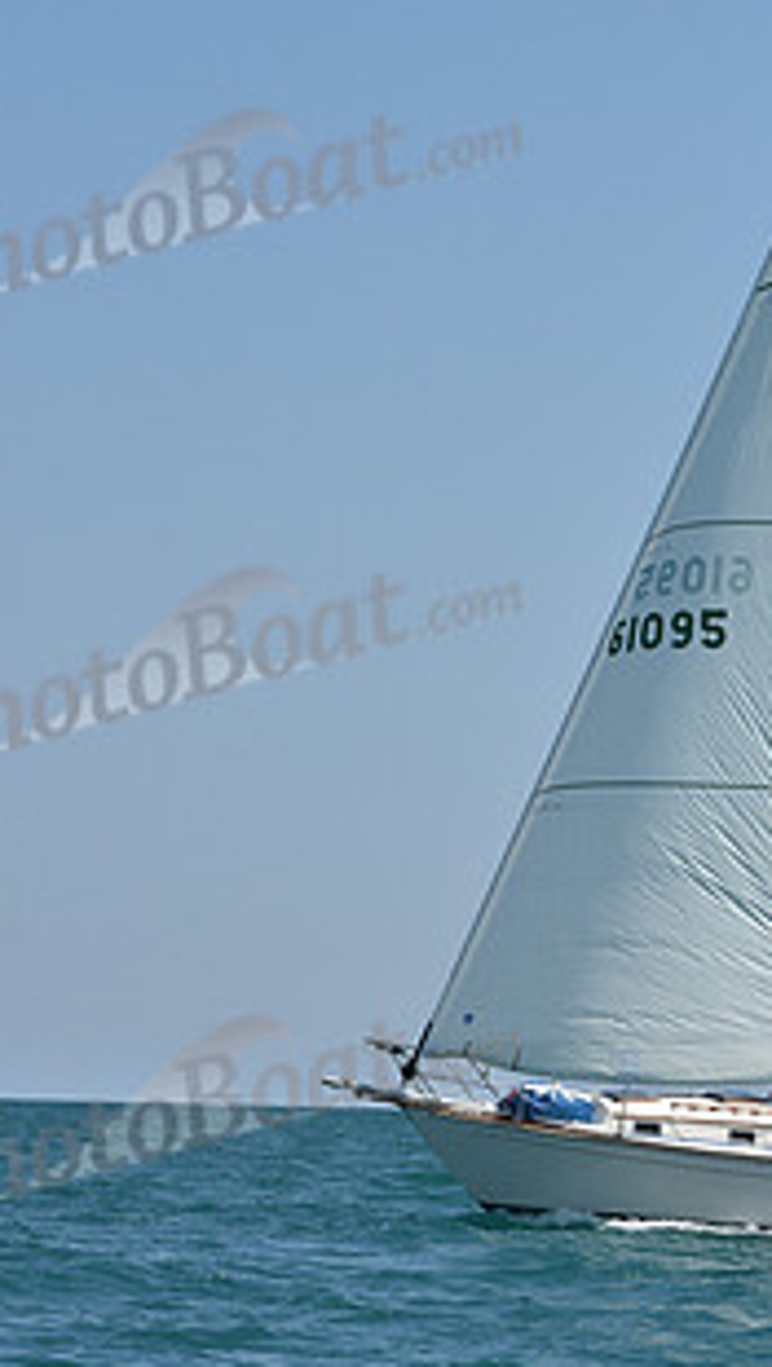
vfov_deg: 11.5
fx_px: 6751
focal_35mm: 186
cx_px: 752
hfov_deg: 6.5
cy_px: 370
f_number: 8
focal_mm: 95
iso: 250
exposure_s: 1/1250
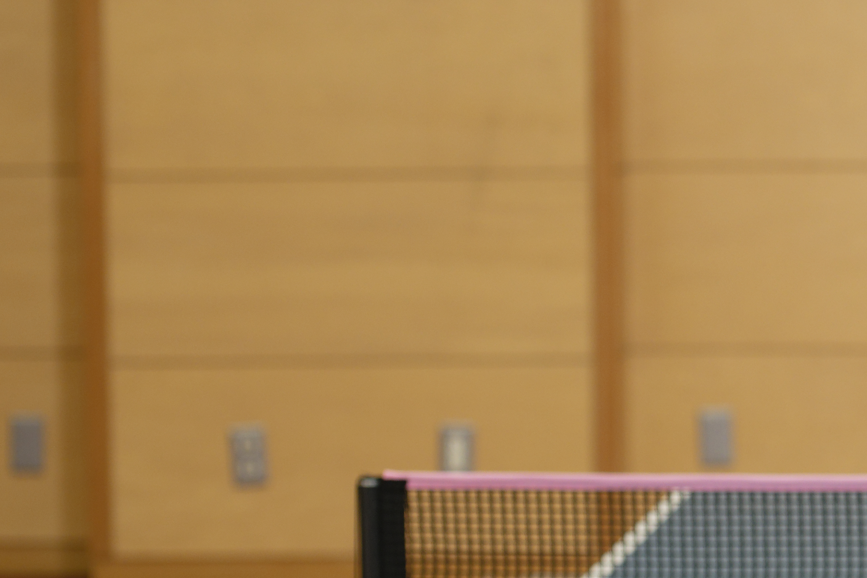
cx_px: 1343
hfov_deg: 7.8
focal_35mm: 257
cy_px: 211
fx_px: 6190
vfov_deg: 5.3
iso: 400
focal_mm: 82
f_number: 6.3
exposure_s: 1/125
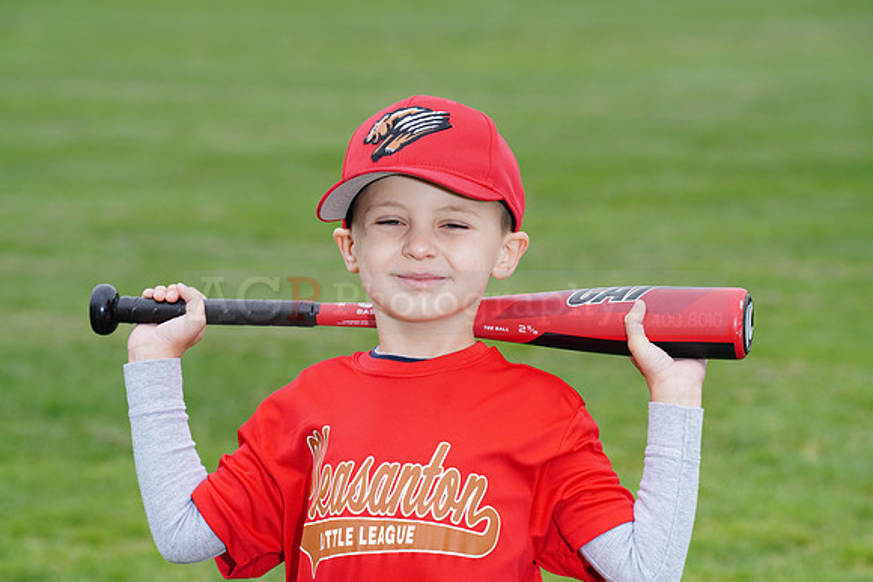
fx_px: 4851
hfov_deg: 10.3
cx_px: 436
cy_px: 291
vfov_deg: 6.9
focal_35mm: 200
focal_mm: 200
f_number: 9
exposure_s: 1/250
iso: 200
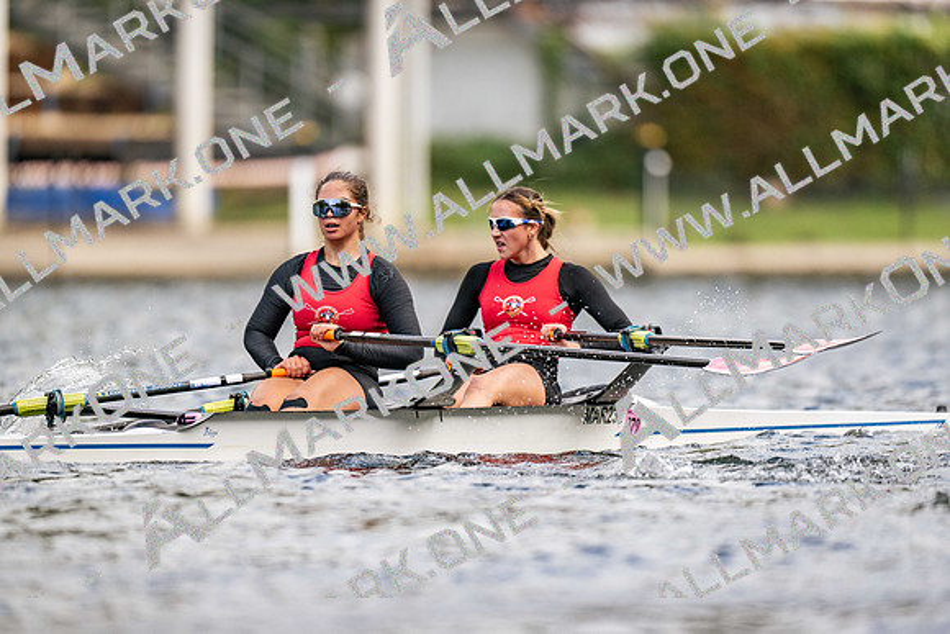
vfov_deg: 2.3
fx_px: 15844
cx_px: 475
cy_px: 317
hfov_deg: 3.4
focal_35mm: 600
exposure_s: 1/2500
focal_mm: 600
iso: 450
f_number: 4
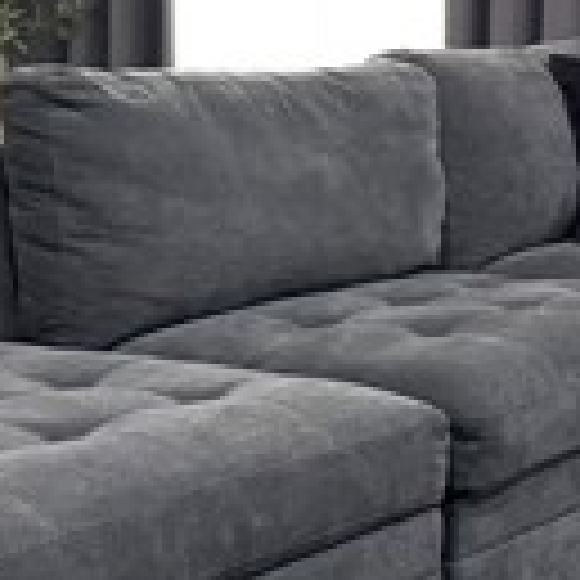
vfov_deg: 16.2
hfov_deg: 14.5
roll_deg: -0.8
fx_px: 1990
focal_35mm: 105
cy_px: -22
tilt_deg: +0.7
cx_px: 1048
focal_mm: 6.76
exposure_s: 1/120
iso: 400
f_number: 1.78
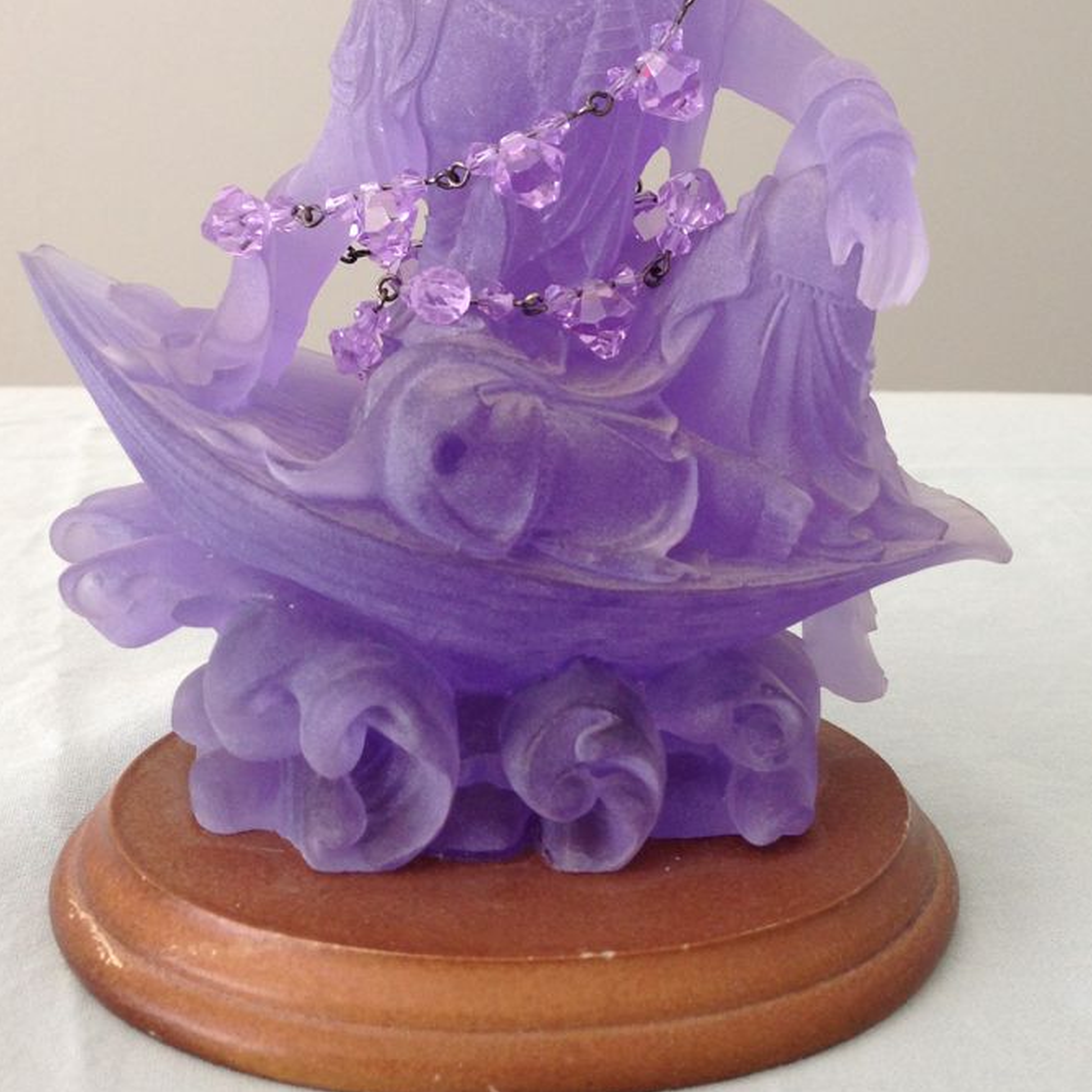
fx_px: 1999
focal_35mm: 56
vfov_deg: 30.1
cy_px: 287
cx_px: 619
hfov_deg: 30.5
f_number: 2.4
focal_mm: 4.13
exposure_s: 1/20
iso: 80
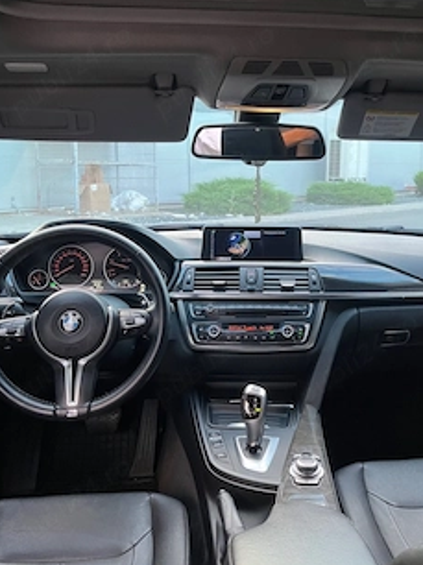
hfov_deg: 41.6
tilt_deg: -7.2
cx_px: 251
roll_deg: +0.3
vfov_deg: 53.8
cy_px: 238
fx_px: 555
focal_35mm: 34
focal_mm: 5.1
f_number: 1.6
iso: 250
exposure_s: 1/50
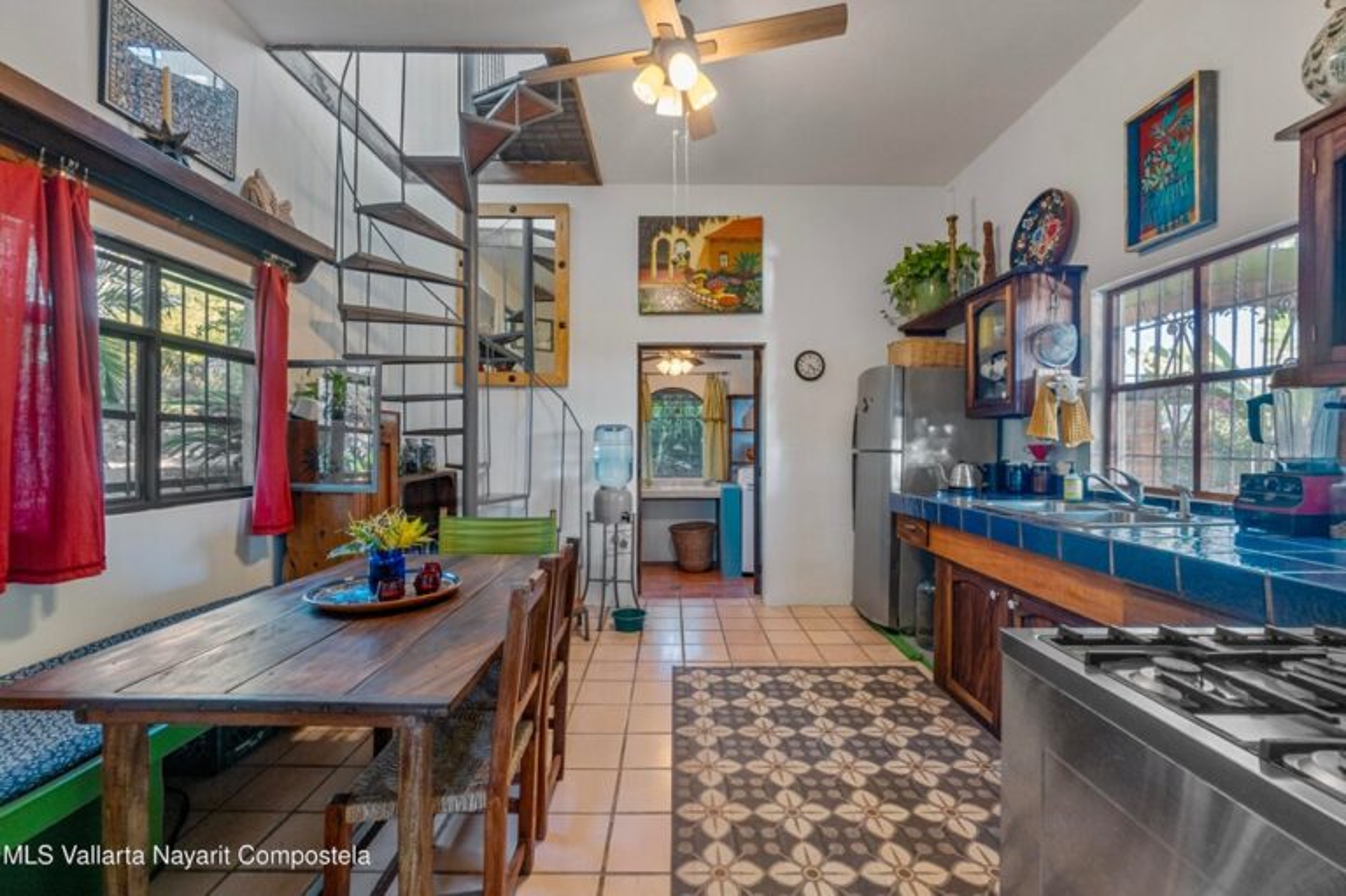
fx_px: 560
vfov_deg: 77.2
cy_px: 448
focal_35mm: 15
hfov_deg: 100.4
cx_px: 673
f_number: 8
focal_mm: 10
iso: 250
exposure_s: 1/6
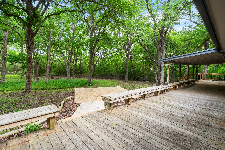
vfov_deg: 73.7
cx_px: 112
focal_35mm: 16
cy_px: 75
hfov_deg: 96.7
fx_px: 100
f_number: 10
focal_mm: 16
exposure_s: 1/5
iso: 500
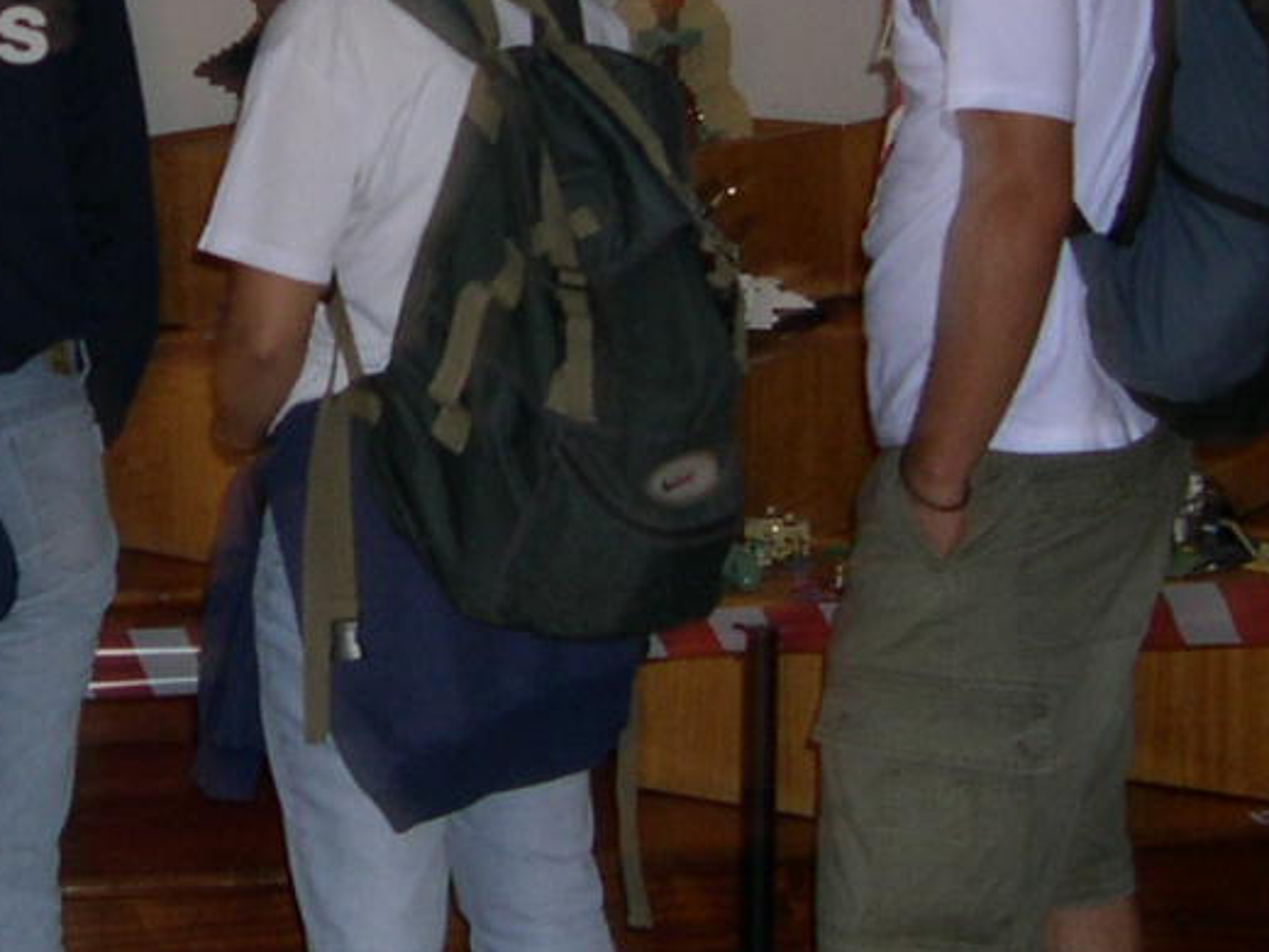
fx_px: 4289
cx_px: -76
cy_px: 46
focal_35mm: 117
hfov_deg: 16.4
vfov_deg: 12.5
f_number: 2.8
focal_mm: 8
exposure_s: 1/60
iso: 148
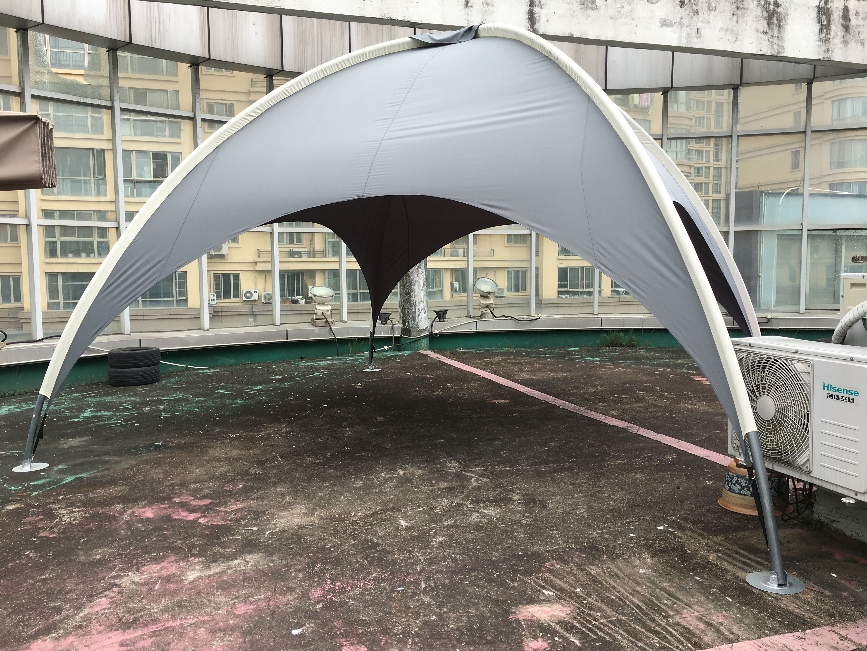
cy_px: 326
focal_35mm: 29
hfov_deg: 61.7
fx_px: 726
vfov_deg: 48.2
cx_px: 434
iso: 25
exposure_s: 1/668
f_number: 2.2
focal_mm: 4.15
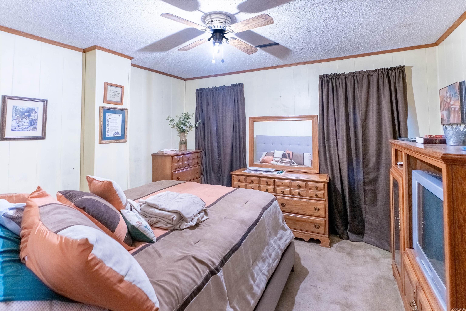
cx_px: 233
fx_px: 207
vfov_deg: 73.7
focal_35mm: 16
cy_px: 156
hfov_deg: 96.7
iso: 400
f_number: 8
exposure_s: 1/40
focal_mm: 16
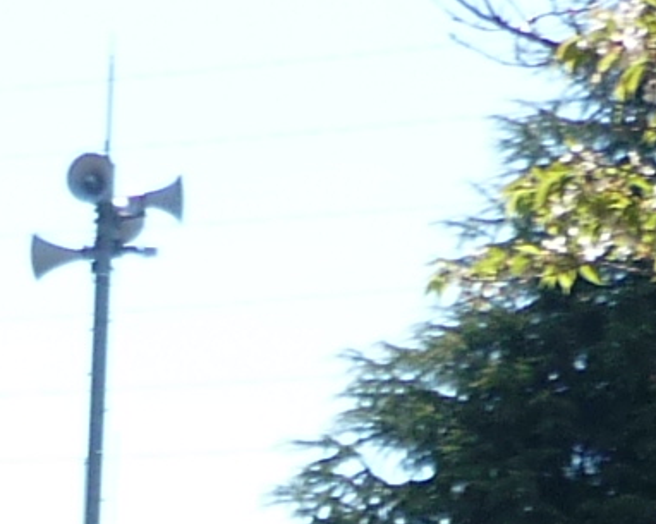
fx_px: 4190
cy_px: 1593
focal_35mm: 216
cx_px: 290
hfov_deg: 9.0
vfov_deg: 6.5
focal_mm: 5.5
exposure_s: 1/125
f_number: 8
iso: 100
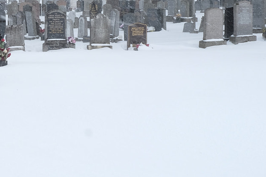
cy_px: 39
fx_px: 1004
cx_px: 15
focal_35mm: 136
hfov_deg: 14.9
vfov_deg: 10.0
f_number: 16
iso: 200
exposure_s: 1/80
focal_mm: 35
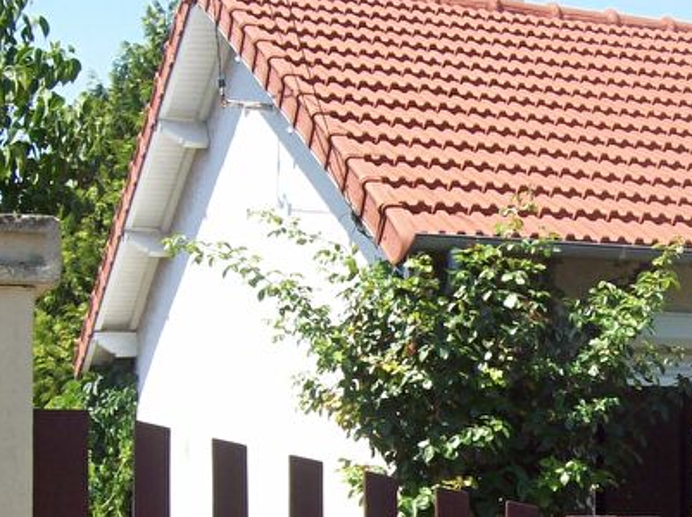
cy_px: 492
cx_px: 578
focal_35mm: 92
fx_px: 1837
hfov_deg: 21.0
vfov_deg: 15.8
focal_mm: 6
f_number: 4.8
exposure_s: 1/261
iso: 80
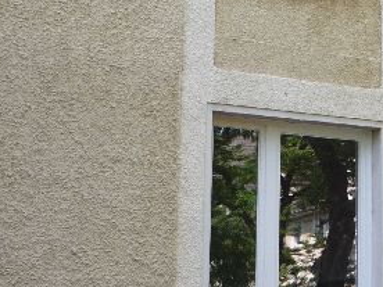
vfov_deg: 17.0
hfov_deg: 20.4
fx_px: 963
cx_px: 511
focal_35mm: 87
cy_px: 116
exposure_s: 1/100
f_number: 4
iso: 100
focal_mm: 5.2
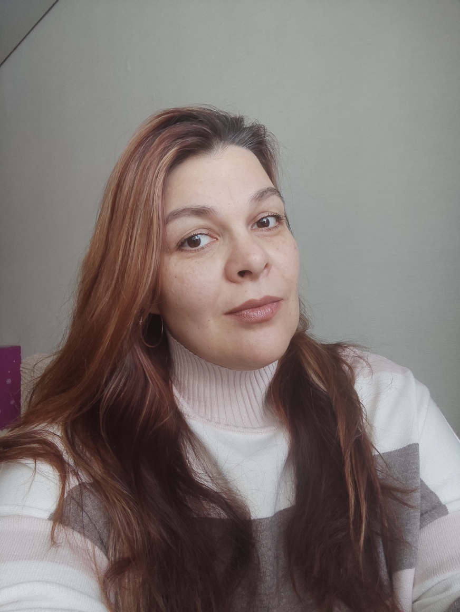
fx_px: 354
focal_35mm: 20
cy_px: 306
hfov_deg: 66.0
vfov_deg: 81.7
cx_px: 230
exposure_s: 1/33
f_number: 2.45
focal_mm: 3.49
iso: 144
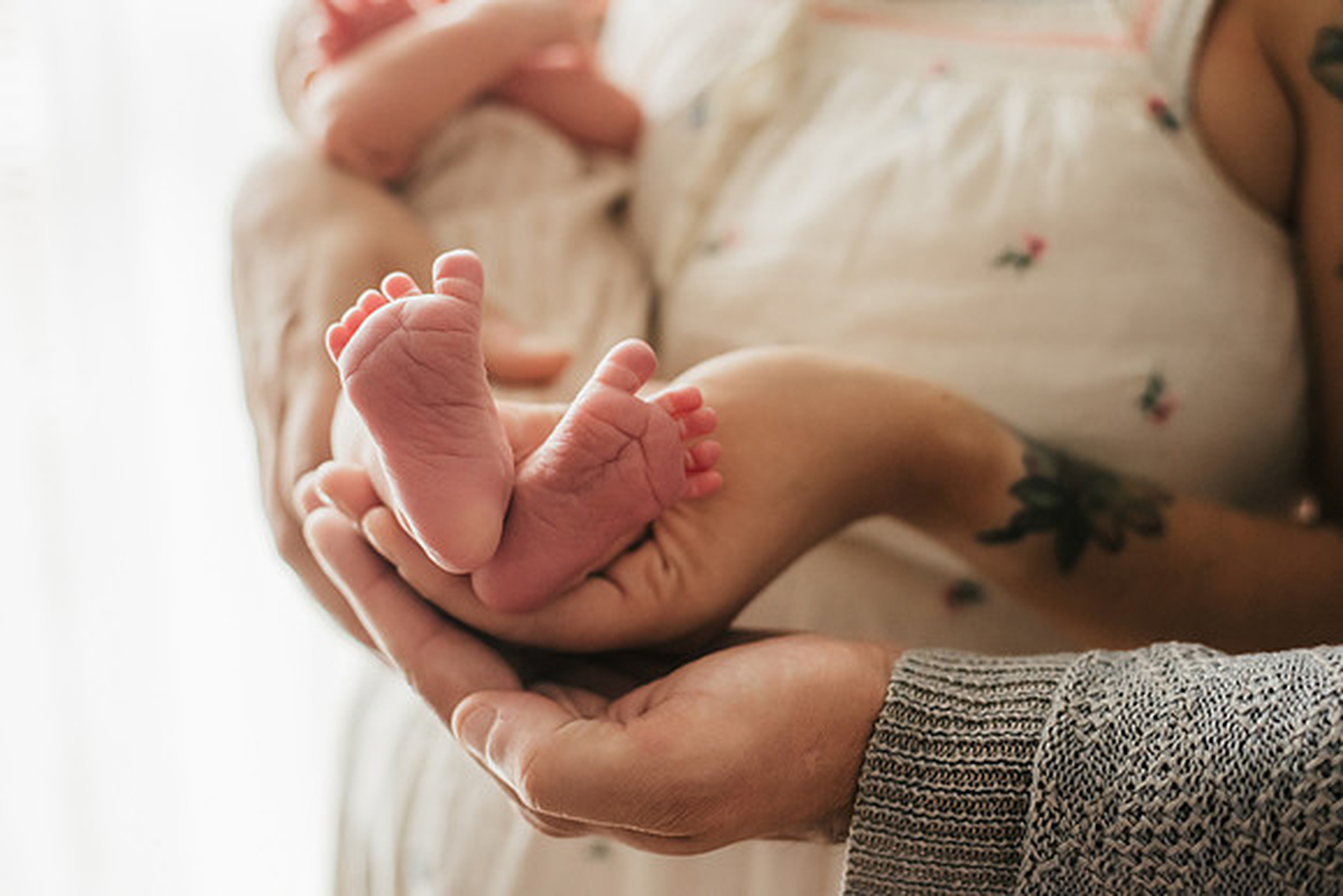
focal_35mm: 50
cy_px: 448
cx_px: 672
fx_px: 1866
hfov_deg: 39.6
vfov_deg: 27.0
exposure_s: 1/500
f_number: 2.8
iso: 1600
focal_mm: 50
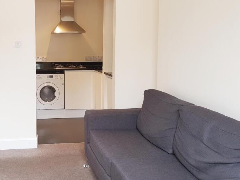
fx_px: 284
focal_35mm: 41
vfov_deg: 34.9
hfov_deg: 44.5
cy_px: 62
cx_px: 66
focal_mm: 4.2
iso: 64
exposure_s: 1/50
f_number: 1.7
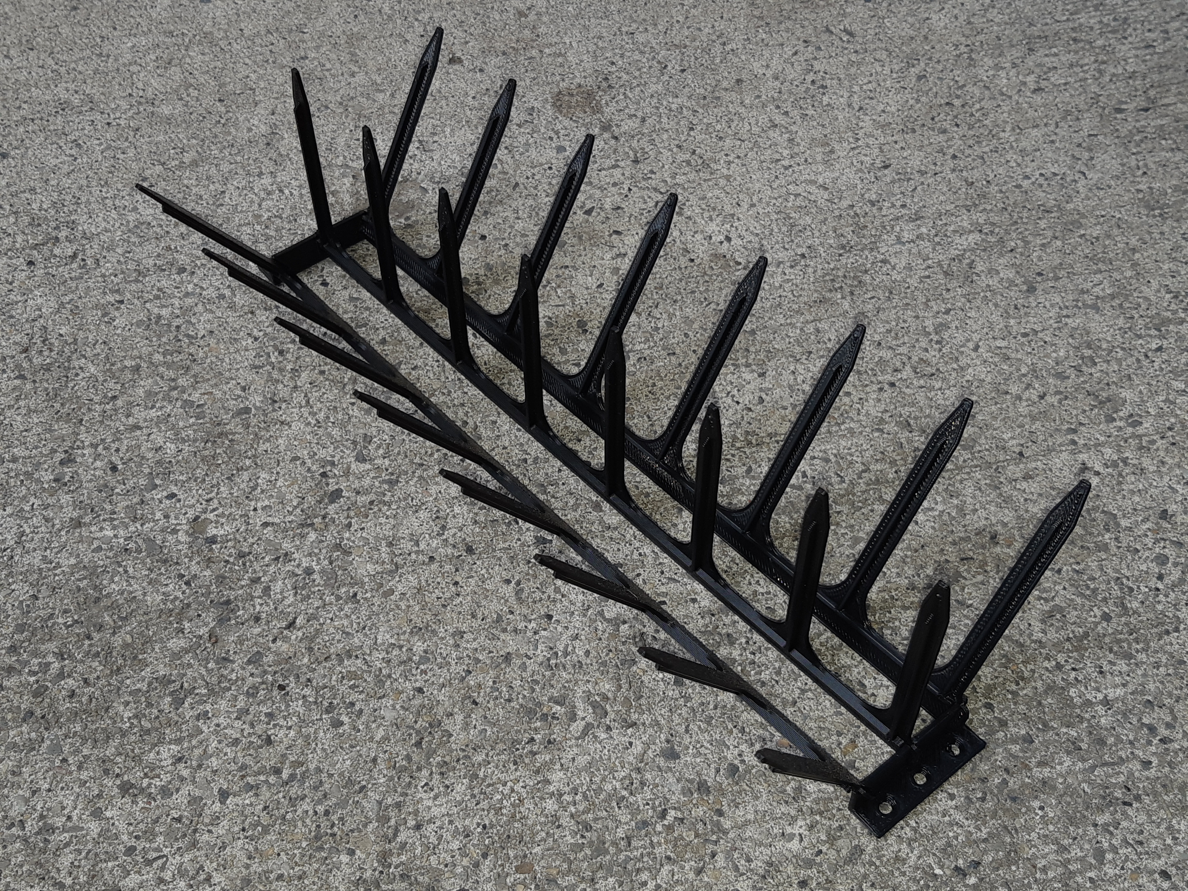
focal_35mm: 26
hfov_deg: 67.3
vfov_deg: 53.1
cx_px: 594
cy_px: 446
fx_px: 892
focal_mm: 3.93
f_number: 1.7
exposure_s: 1/178
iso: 40
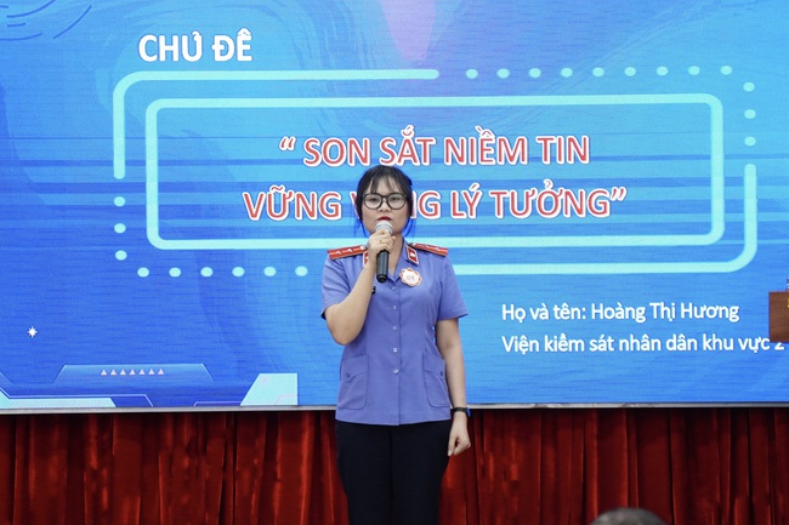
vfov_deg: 11.6
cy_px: 271
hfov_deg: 17.4
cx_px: 407
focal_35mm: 118
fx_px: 2585
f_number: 2.8
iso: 1000
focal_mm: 70
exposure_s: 1/160
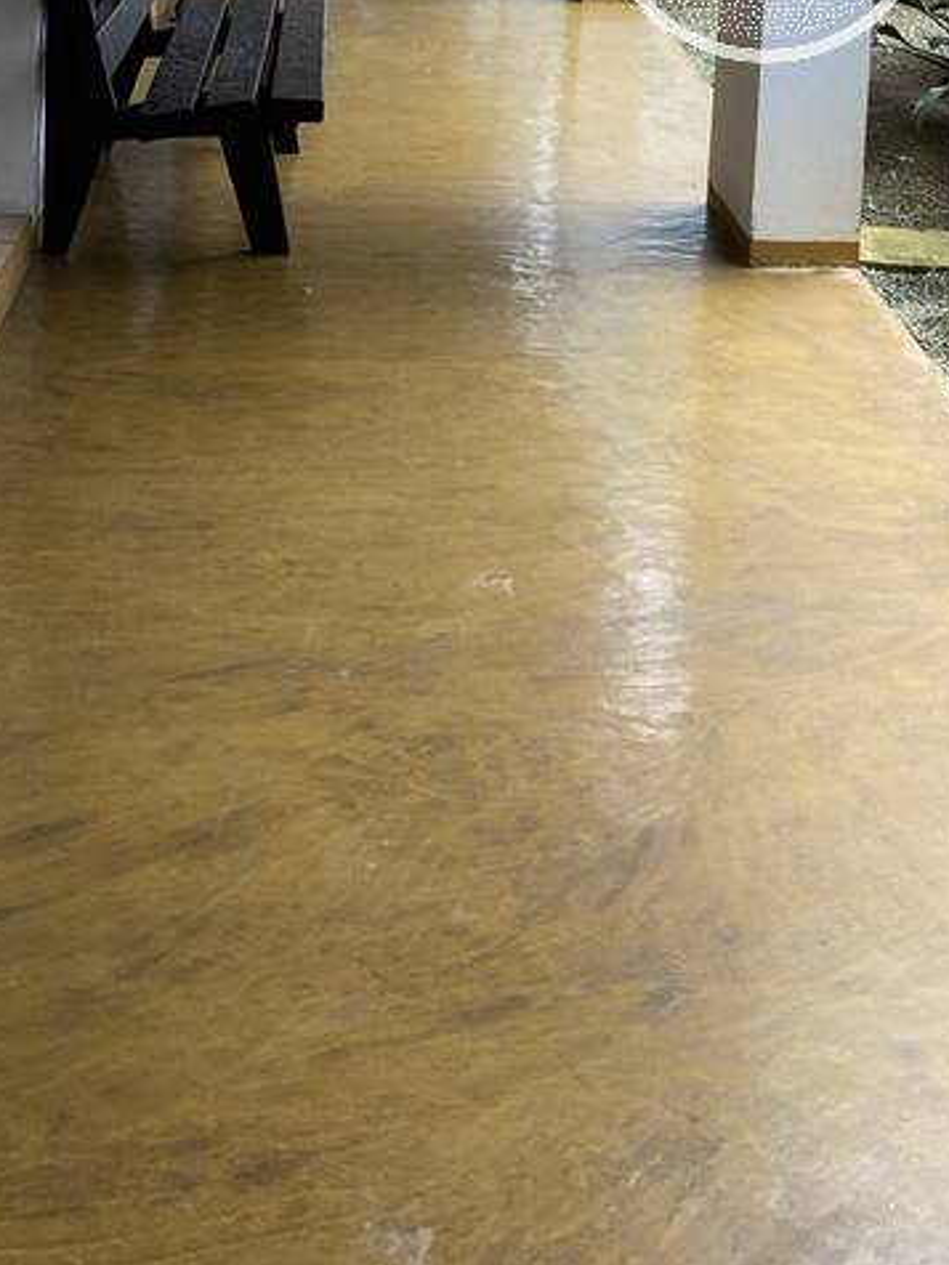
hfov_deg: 24.4
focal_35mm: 59
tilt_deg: -2.2
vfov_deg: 29.3
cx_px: 763
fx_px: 2157
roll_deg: -5.9
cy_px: -146
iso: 100
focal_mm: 4.25
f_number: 1.8
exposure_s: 1/121
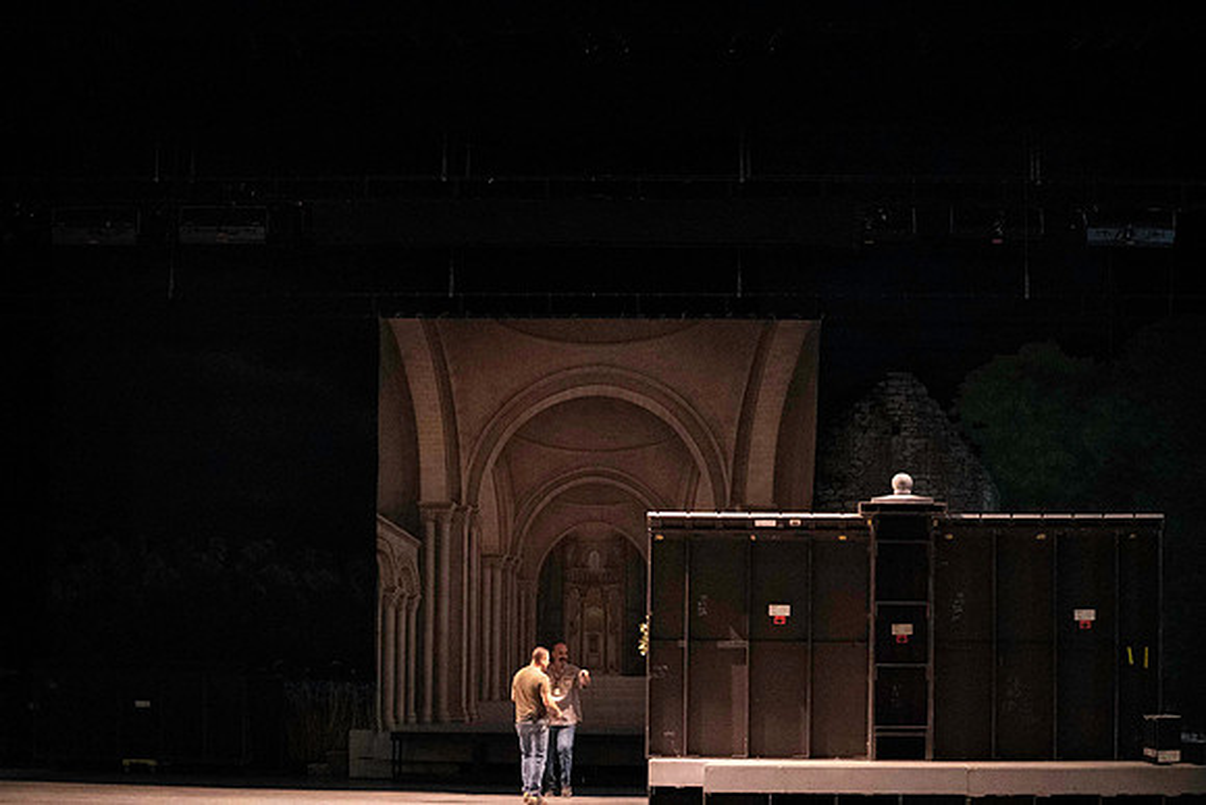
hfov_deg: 28.8
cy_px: 402
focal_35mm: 70
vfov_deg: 19.5
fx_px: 2345
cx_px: 603
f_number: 2.8
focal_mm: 70
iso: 25600
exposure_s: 1/320
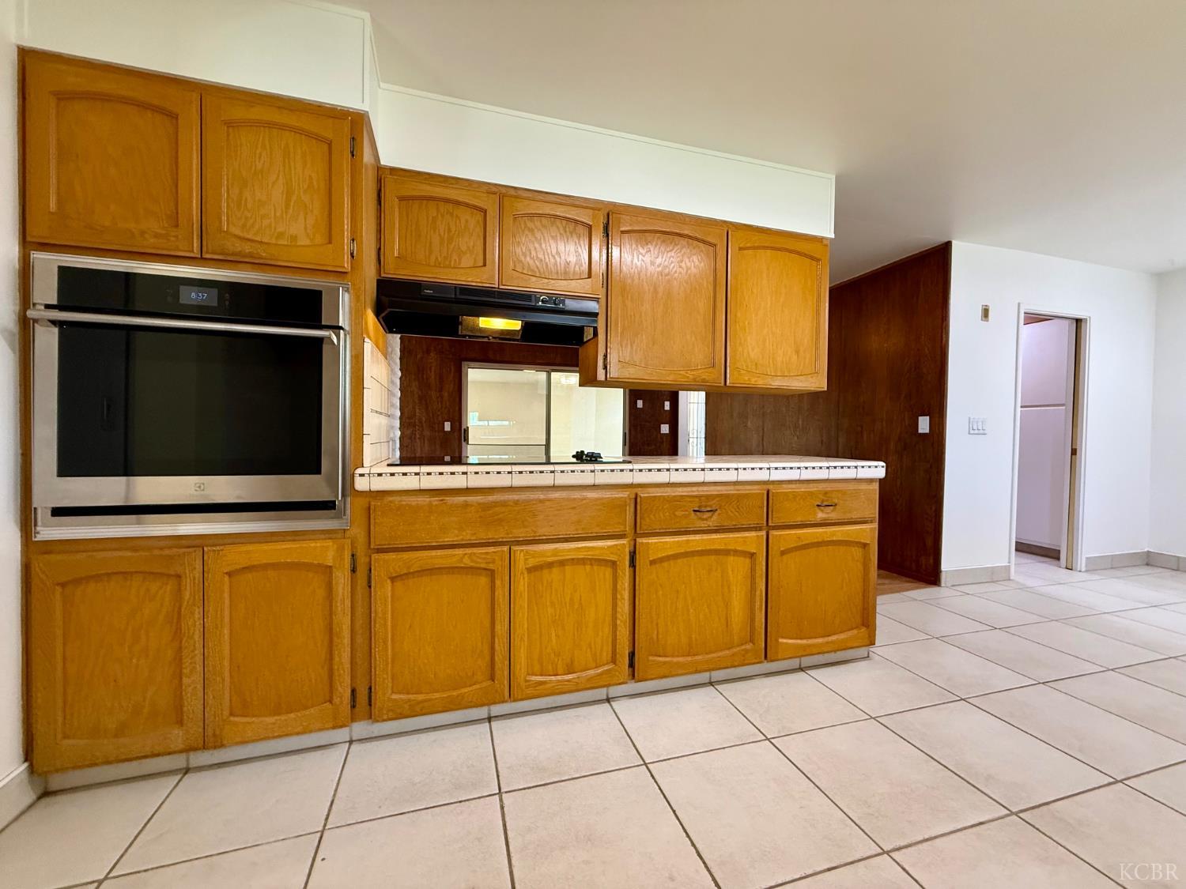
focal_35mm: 14
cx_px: 593
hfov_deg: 102.1
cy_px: 444
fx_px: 480
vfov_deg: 85.7
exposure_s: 1/60
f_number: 2.2
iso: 250
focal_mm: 2.22
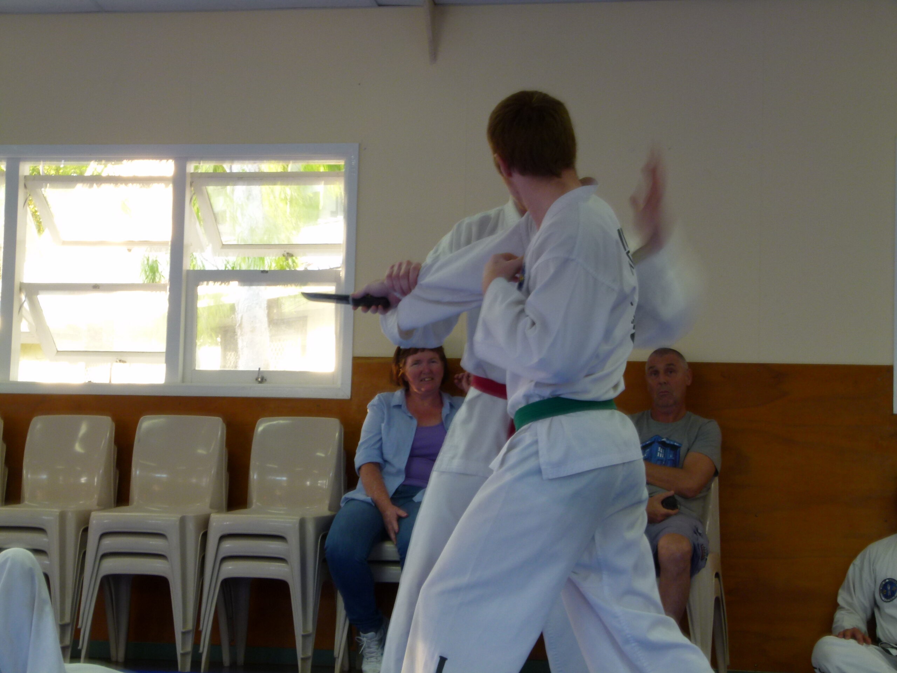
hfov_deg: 26.7
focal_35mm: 73
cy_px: 336
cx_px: 448
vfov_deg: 20.2
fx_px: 1892
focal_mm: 13.2
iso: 100
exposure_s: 1/4
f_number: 7.1
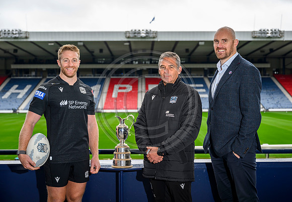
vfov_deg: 28.1
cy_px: 101
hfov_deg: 39.8
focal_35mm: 49
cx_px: 151
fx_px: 404
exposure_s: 1/160
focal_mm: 48
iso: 500
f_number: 3.5
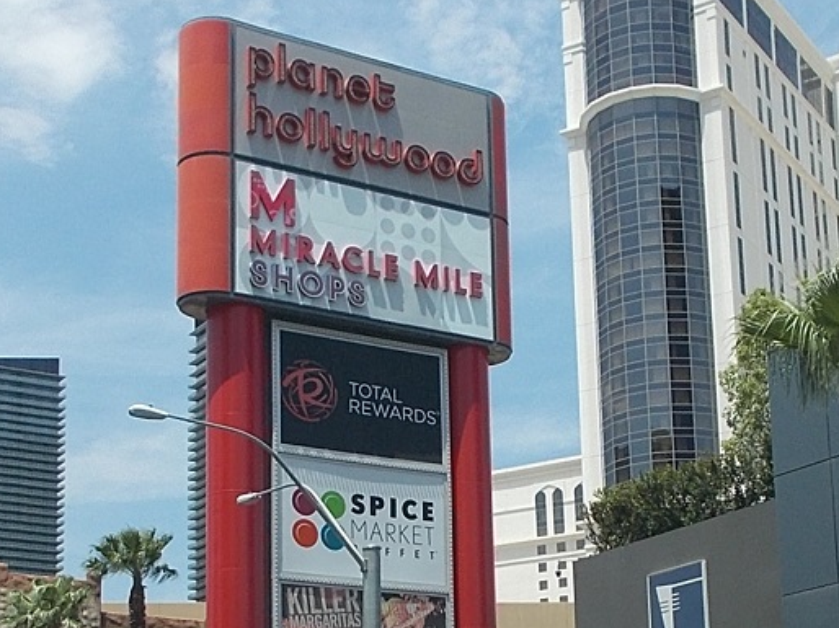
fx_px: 1672
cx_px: 467
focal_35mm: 69
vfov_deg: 20.6
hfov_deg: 28.2
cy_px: 619
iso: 80
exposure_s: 1/800
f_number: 3.2
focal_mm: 4.6
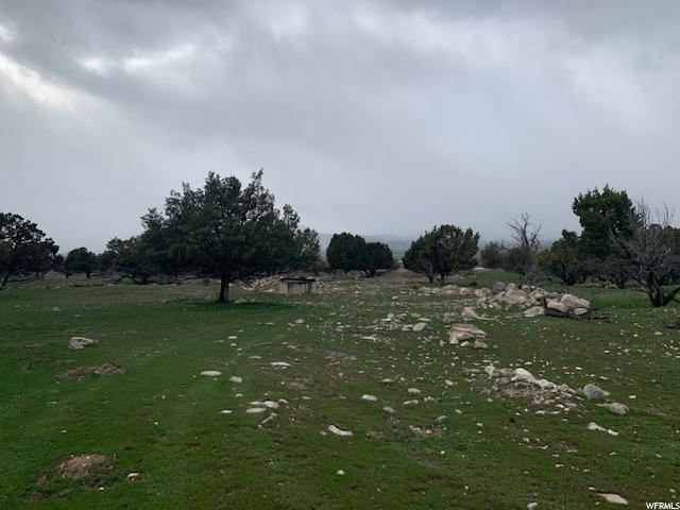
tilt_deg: -5.6
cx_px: 340
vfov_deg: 53.1
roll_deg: +2.0
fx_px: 511
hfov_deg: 67.3
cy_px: 255
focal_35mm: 26
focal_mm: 4.25
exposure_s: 1/1054
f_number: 1.8
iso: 25
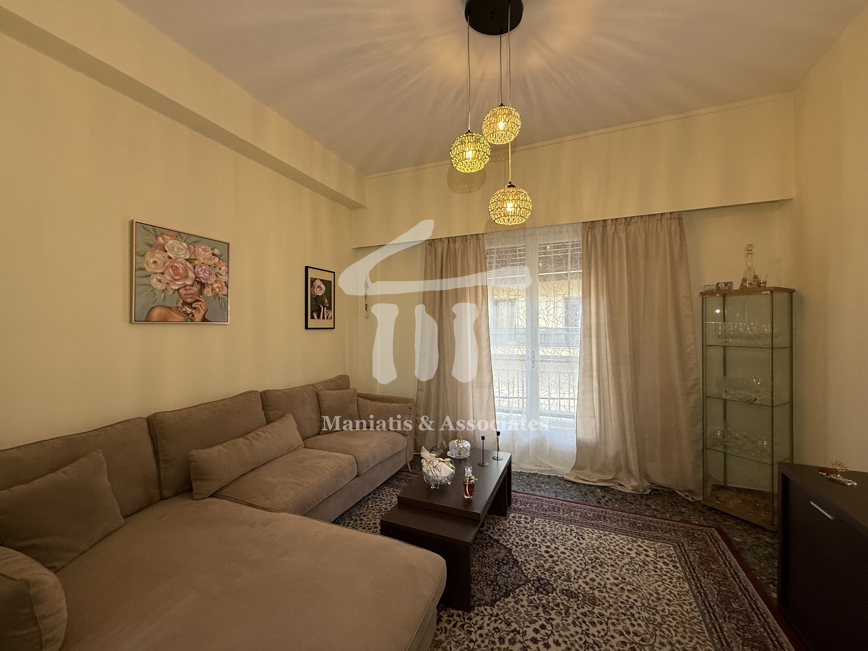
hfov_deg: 102.1
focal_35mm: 14
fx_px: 351
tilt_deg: -0.3
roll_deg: +0.4
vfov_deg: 85.7
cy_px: 326
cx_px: 434
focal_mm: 2.22
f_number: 2.2
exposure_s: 1/100
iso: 200
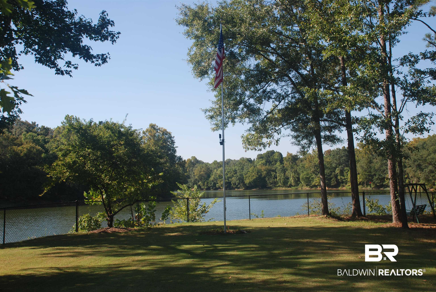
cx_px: 218
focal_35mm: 46
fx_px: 564
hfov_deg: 42.3
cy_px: 146
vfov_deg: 29.0
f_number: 7.1
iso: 100
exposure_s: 1/200
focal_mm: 31
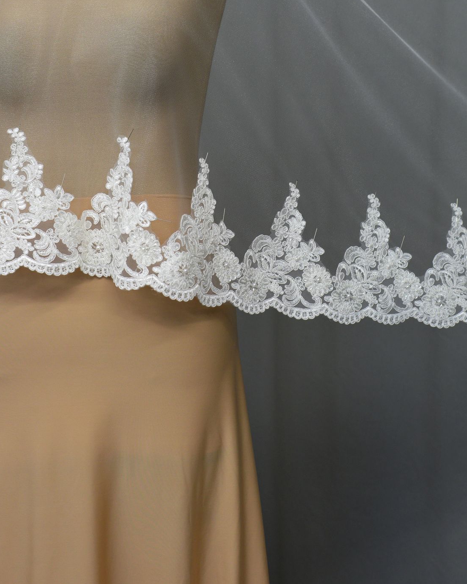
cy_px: 230
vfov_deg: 29.2
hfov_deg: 23.6
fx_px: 1117
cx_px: 247
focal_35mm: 65
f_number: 4
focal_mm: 35
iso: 450
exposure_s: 1/60
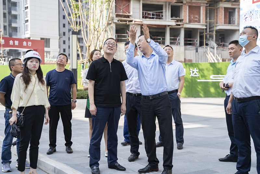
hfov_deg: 40.0
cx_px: 130
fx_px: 357
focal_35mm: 50
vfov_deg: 27.2
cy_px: 87
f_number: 3.5
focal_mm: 49.5
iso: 640
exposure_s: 1/1250
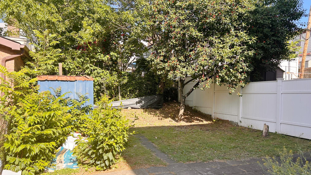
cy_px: 99
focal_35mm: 29
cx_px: 157
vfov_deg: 40.1
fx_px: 239
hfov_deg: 66.1
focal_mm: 5.7
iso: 50
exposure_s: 1/1038
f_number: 1.5
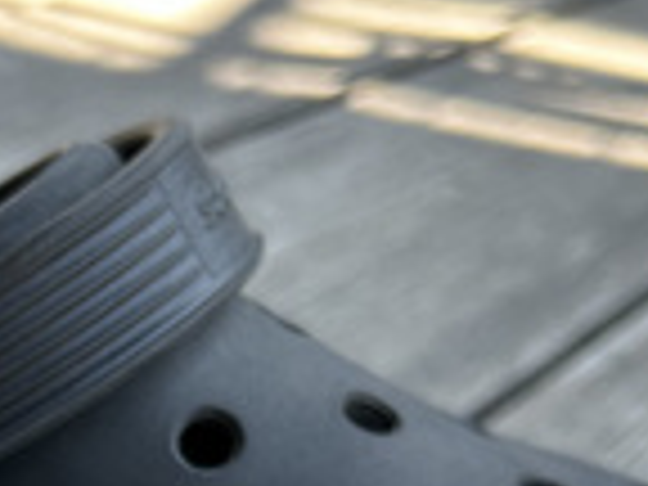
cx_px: -238
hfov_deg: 16.9
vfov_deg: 12.8
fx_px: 2022
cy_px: 792
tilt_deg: -33.6
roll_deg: -4.4
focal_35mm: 108
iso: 40
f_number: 1.5
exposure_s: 1/230
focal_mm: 5.7
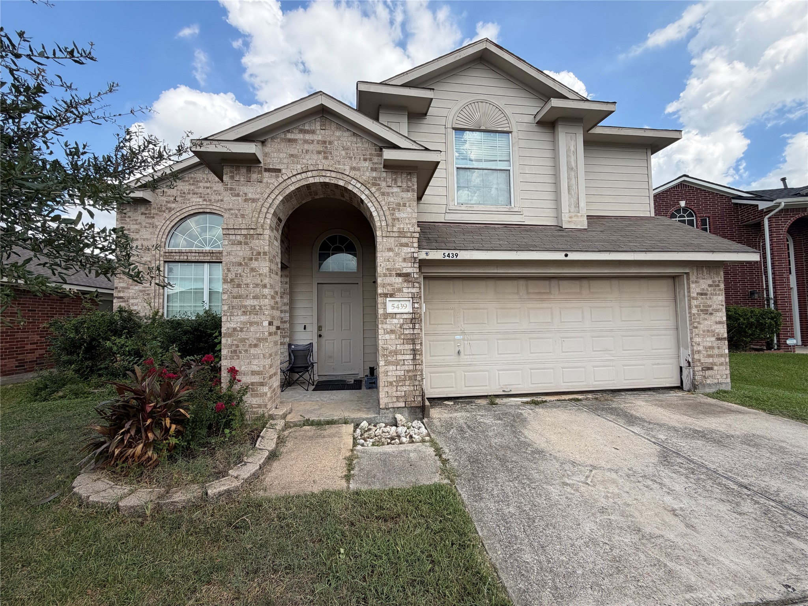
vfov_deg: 85.7
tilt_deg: +2.8
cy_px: 303
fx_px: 327
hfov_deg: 102.1
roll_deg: +0.4
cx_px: 404
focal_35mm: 14
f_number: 2.2
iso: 40
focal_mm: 2.22
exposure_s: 1/770
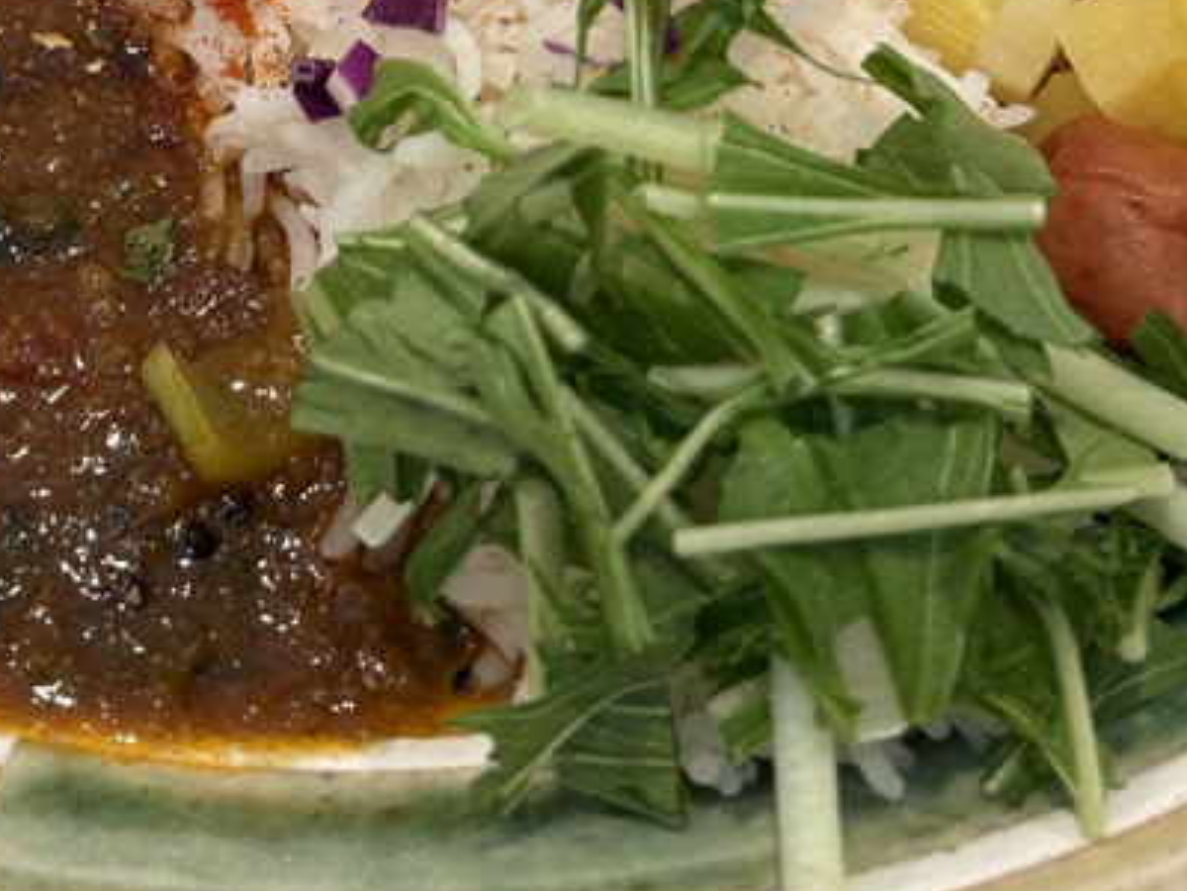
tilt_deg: -49.4
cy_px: -273
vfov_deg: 17.7
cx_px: 362
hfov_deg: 24.9
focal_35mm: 78
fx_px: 2675
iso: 64
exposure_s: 1/50
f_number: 1.6
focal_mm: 5.96
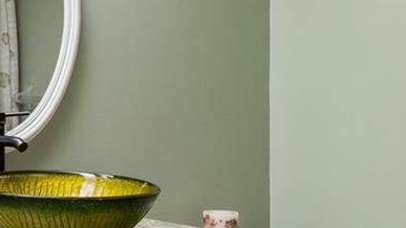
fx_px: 700
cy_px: 75
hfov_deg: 28.5
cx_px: -71
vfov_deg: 18.5
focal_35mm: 65
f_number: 7.1
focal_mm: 10
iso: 100
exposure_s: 1/6
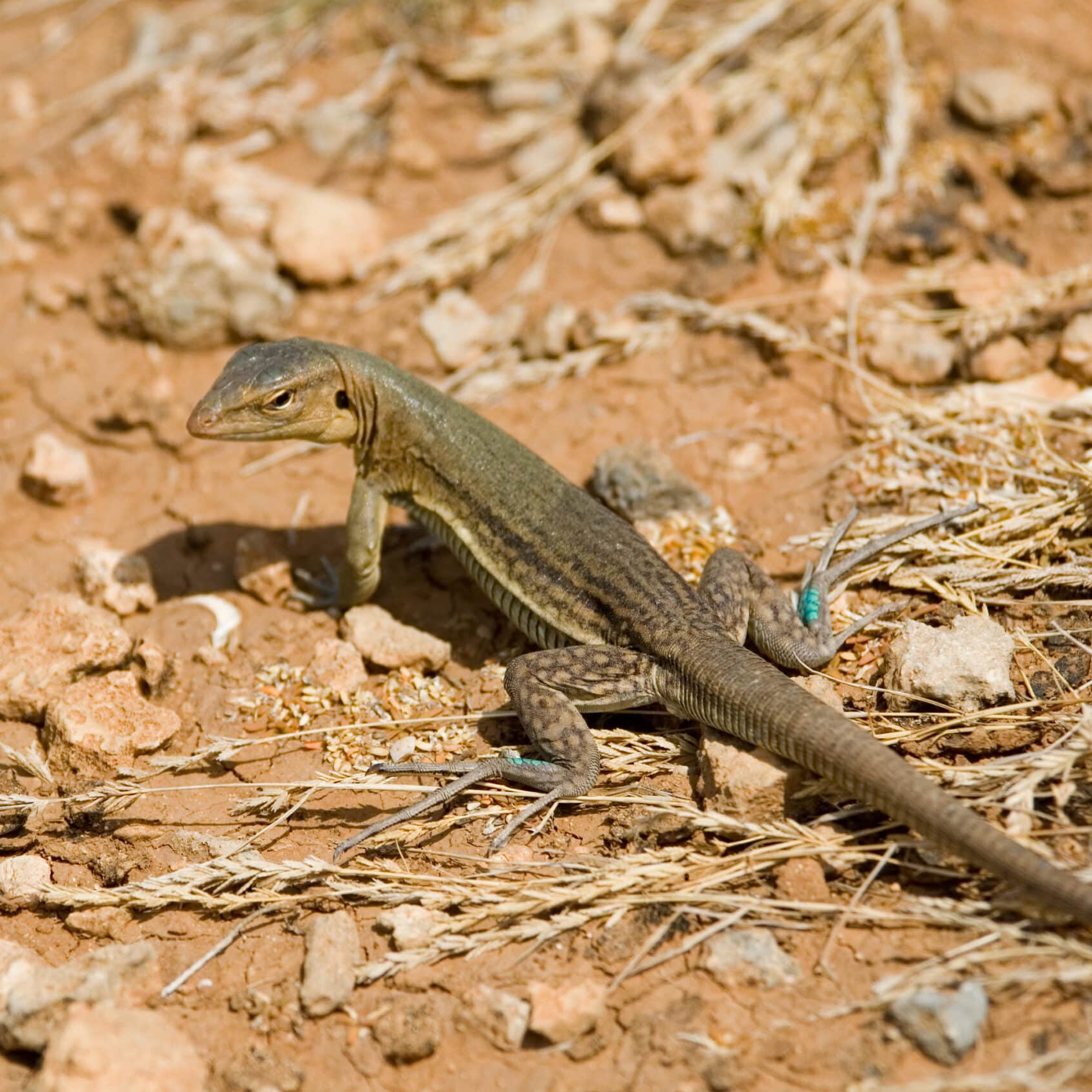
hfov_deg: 4.2
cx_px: 418
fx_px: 15061
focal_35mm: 422
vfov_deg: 4.2
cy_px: 546
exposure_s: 1/1600
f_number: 5.3
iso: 200
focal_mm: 220
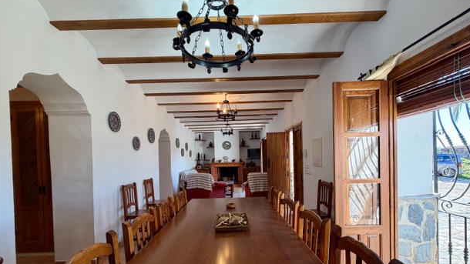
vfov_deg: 66.3
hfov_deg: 99.4
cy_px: 162
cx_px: 241
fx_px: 199
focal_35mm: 16
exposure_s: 1/100
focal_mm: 2.22
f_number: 2.2
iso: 125
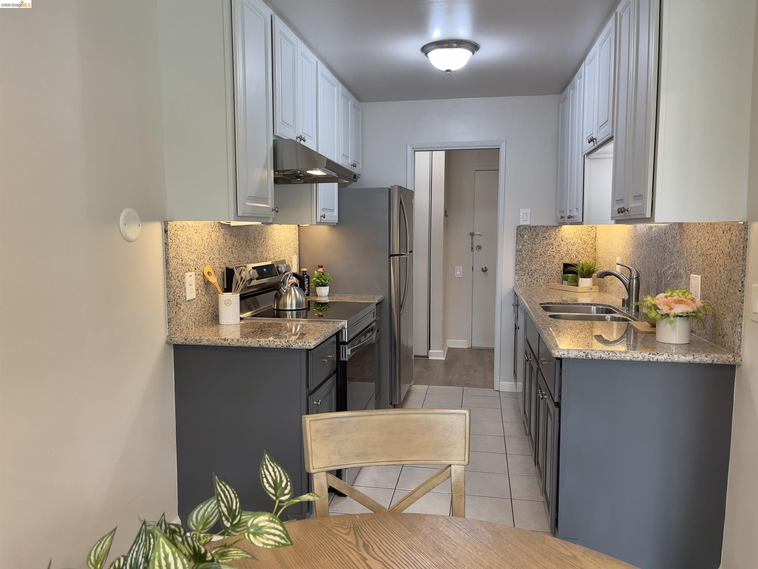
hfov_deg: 69.4
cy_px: 284
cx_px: 379
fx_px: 547
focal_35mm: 25
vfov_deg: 54.9
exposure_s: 1/60
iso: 100
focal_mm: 5.1
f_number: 1.6
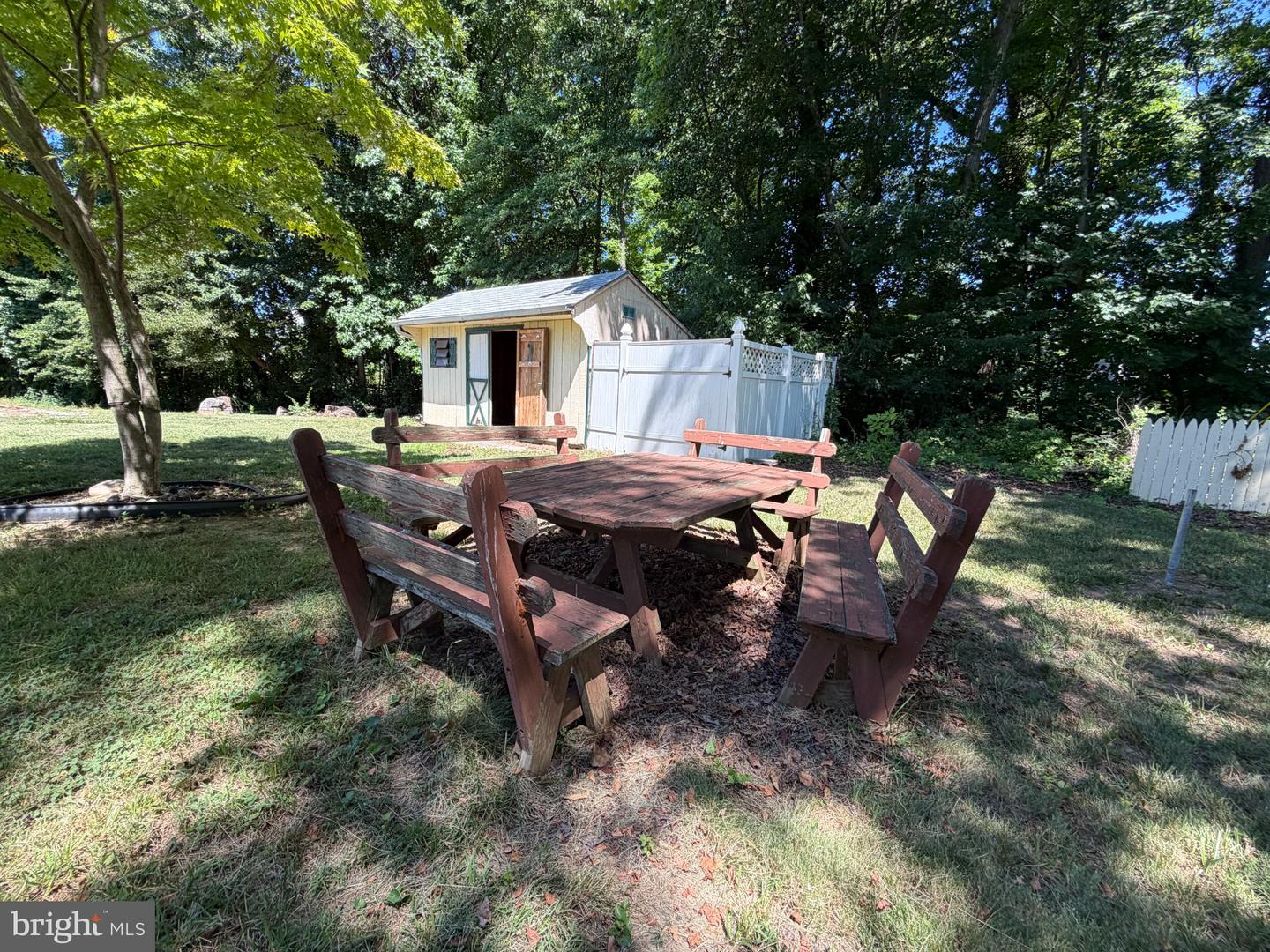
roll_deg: -0.5
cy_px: 476
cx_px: 635
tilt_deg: -10.4
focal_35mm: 14
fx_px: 514
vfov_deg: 85.7
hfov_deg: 102.1
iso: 50
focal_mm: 2.22
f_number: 2.2
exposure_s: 1/219
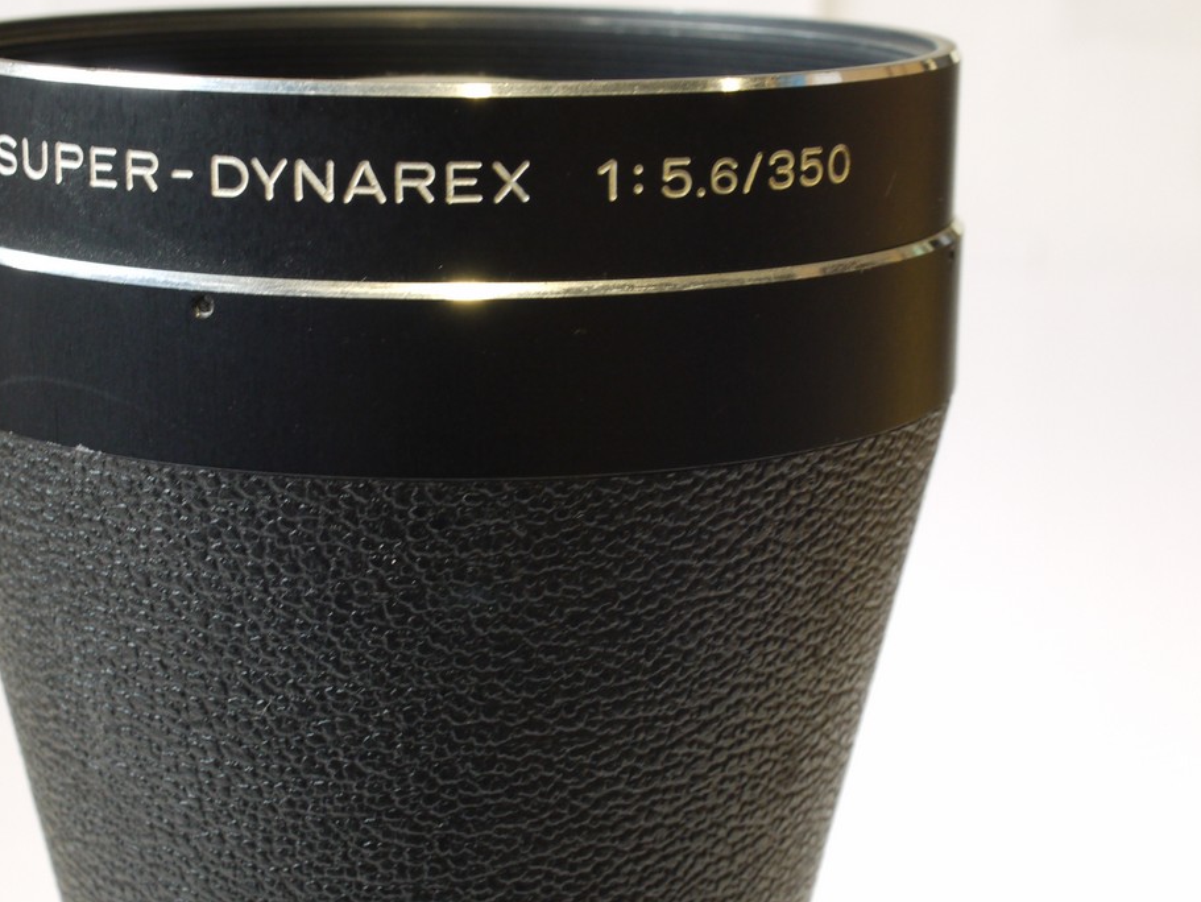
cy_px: 442
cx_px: 485
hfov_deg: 24.7
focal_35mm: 79
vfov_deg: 18.7
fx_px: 2742
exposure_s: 1/13
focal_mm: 30
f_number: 9
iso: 400
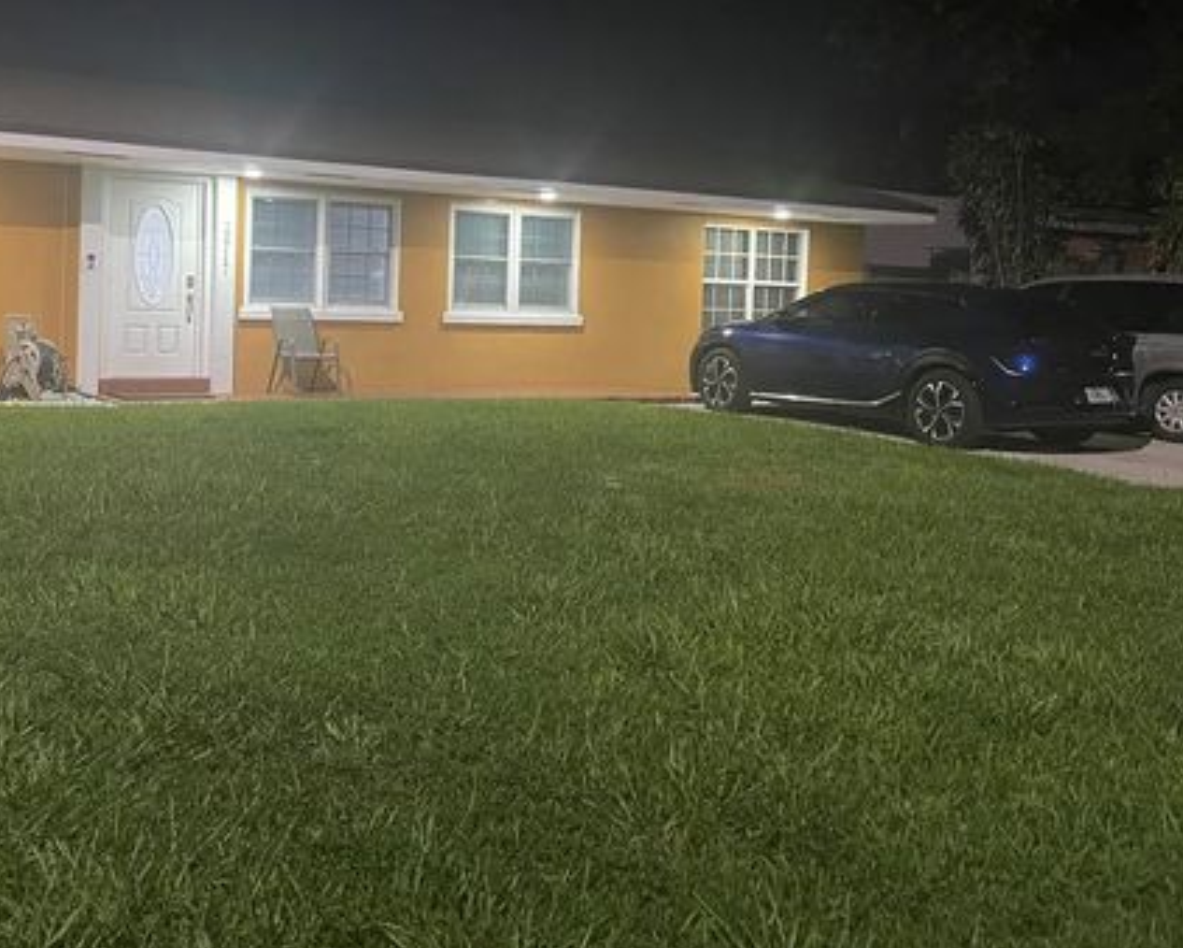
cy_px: 311
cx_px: 429
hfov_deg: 48.5
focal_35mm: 37
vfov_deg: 39.7
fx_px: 1296
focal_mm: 5.1
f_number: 1.6
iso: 500
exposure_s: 1/30
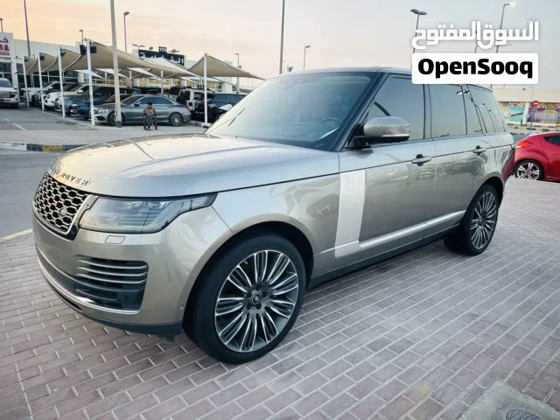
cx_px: 280
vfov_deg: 56.8
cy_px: 210
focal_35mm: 24
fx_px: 388
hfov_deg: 71.6
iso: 100
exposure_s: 1/121
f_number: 1.78
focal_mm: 6.86
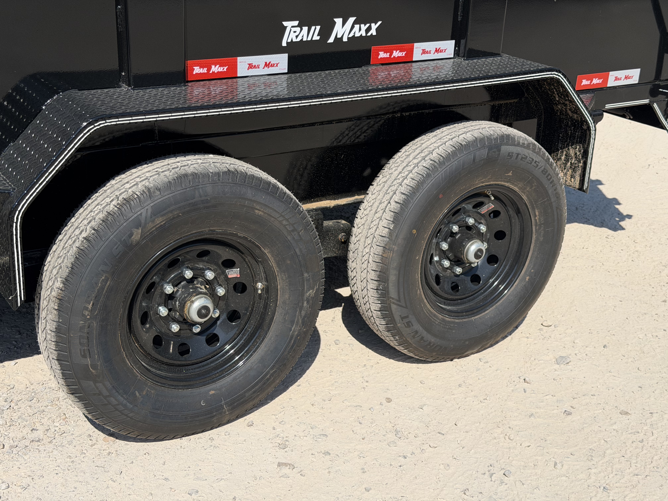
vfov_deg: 30.3
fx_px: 926
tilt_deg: -25.3
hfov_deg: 39.7
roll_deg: -1.5
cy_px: 250
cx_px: 334
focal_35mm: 48
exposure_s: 1/6024
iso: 64
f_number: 1.78
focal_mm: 6.76
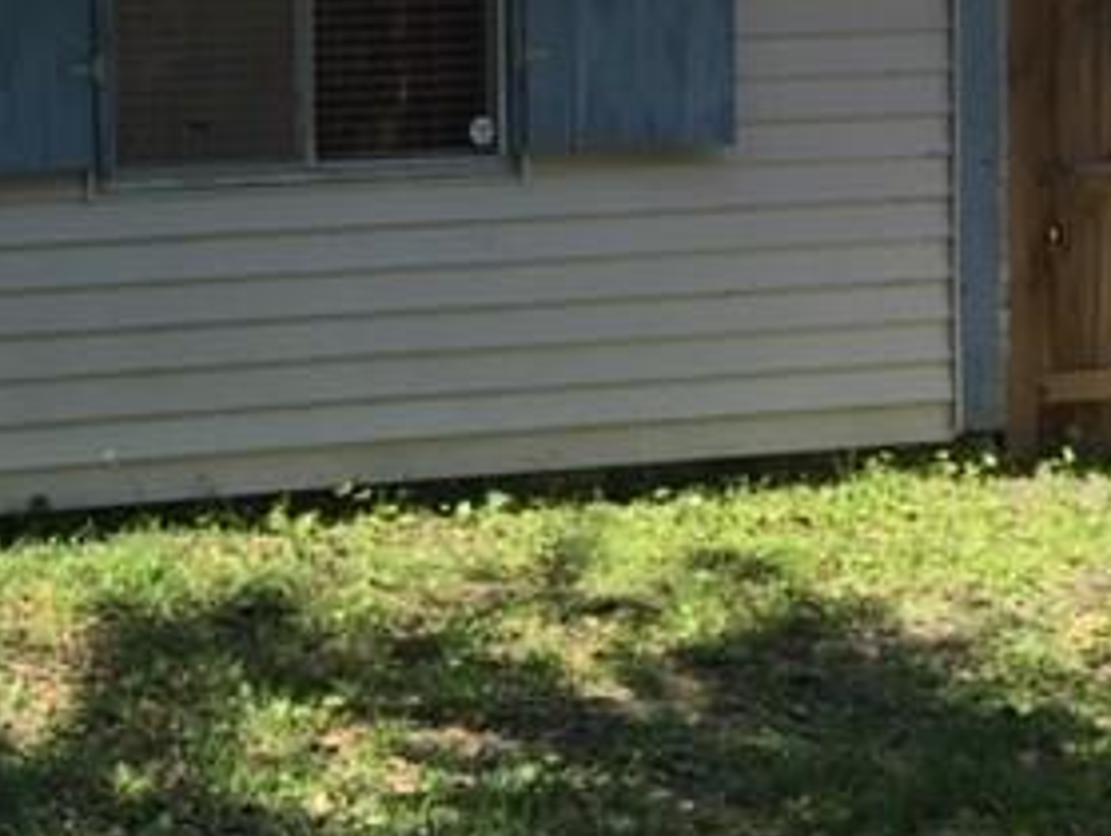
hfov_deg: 25.6
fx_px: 2282
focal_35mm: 71
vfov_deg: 20.5
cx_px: -72
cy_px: 155
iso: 25
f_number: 2.4
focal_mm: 3.3
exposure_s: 1/515
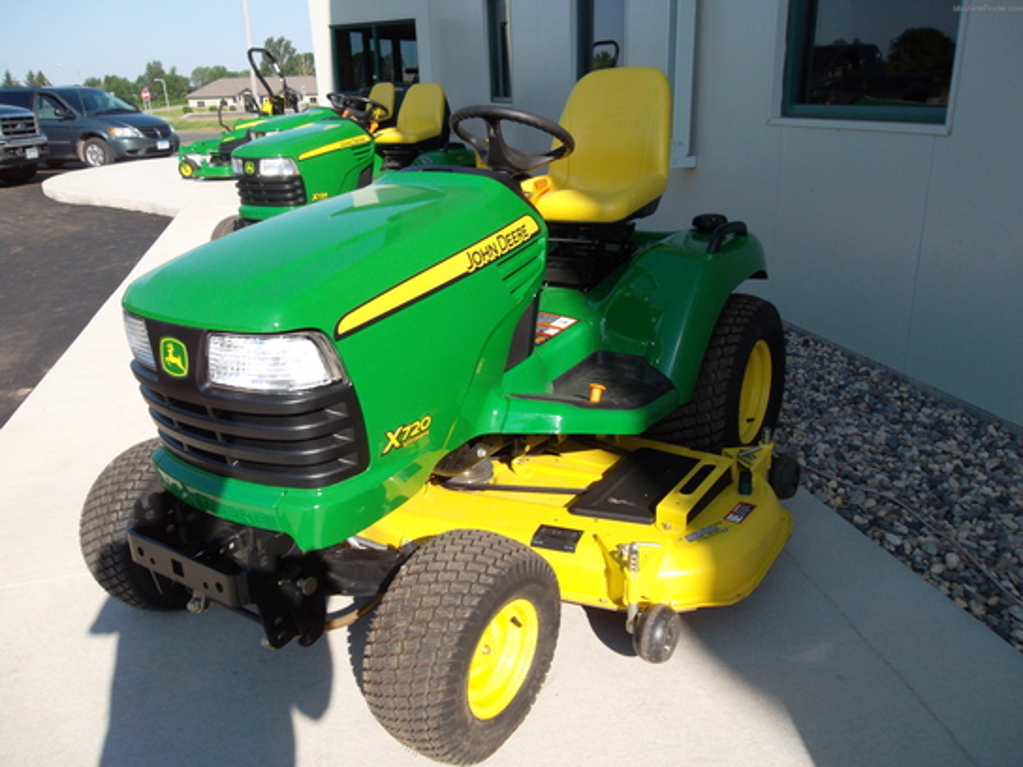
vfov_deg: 51.4
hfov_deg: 65.3
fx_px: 798
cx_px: 512
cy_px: 384
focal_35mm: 27
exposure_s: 1/500
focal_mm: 4.9
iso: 80
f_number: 3.5
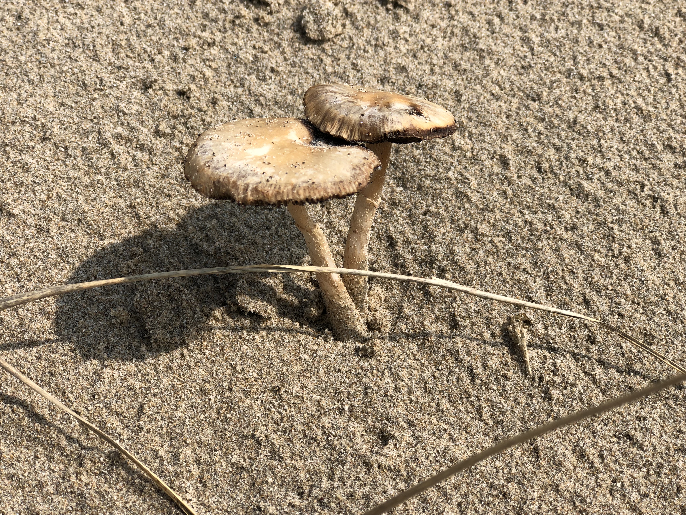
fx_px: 1130
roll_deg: +0.3
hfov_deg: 33.8
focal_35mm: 57
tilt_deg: -23.3
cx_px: 343
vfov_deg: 25.7
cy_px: 258
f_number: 2.8
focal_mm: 6.6
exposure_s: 1/857
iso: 20
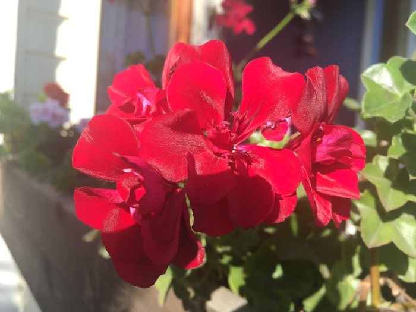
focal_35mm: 29
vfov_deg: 48.2
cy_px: 156
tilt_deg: -1.6
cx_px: 208
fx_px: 349
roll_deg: -5.4
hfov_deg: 61.7
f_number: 2.2
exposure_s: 1/405
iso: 25
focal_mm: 4.15
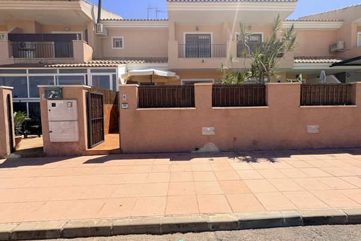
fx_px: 170
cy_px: 113
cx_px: 187
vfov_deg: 70.3
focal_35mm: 17
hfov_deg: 93.3
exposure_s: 1/1198
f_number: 2.2
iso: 50
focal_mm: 2.22
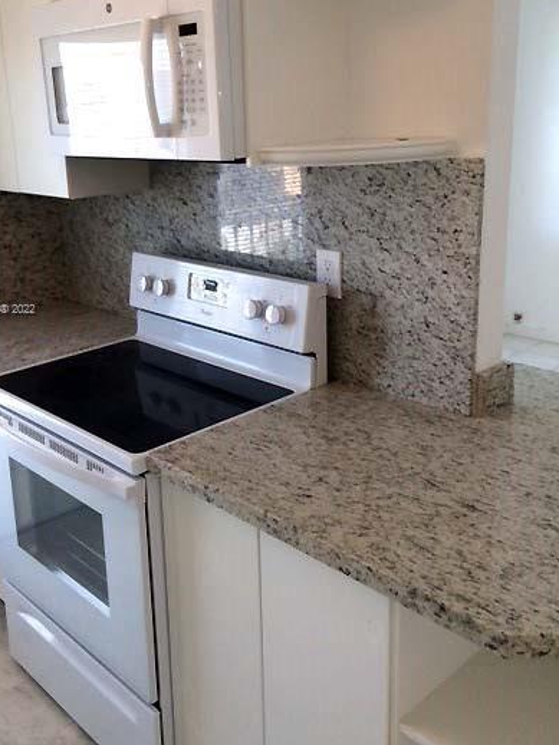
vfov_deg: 49.9
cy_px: 310
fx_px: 797
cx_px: 216
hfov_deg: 38.4
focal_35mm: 37
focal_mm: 4.12
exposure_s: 1/120
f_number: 2.2
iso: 50
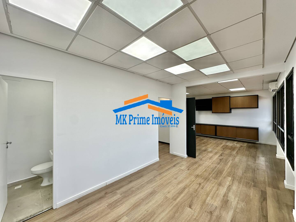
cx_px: 148
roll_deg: +0.0
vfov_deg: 85.7
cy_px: 111
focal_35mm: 14
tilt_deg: -0.1
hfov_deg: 102.1
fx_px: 120
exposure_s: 1/120
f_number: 2.2
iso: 40
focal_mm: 2.22
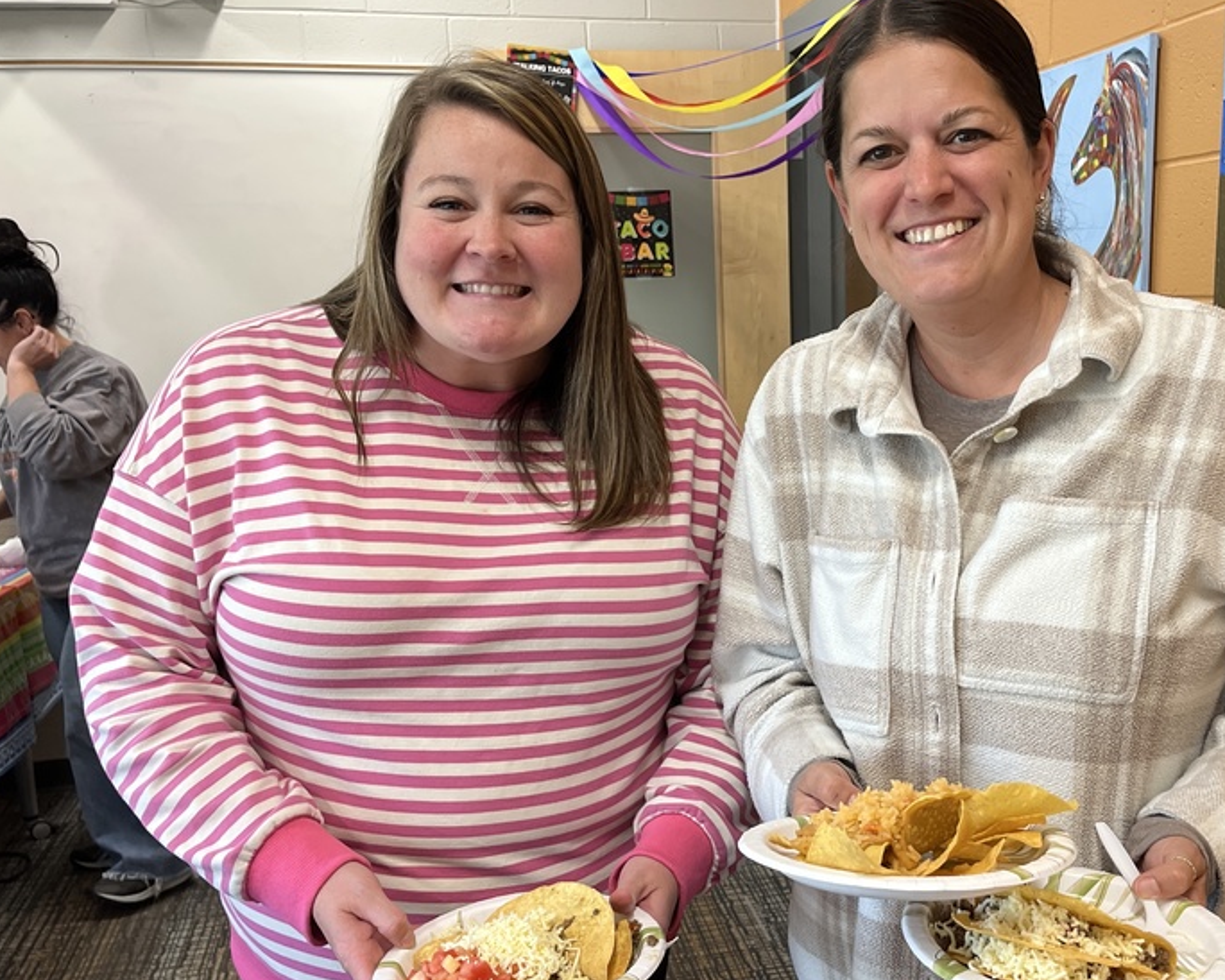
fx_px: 1378
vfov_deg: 39.0
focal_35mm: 38
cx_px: 779
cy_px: 580
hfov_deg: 47.4
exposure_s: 1/120
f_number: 1.6
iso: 125
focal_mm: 5.1
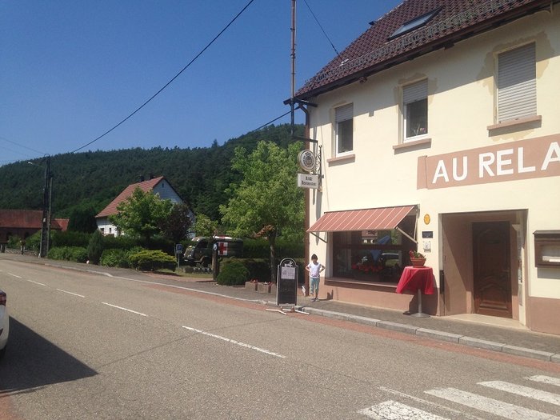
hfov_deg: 55.4
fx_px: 534
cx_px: 280
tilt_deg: +3.9
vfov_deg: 42.9
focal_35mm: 33
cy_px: 210
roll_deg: -0.2
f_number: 2.4
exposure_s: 1/2358
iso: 50
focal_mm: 4.12
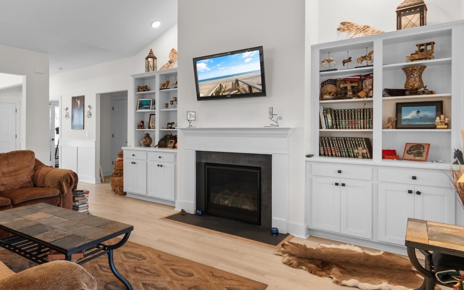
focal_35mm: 22
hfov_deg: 76.9
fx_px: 278
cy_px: 127
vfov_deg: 54.9
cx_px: 152
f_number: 4.5
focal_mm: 10
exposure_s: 1/3
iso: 100
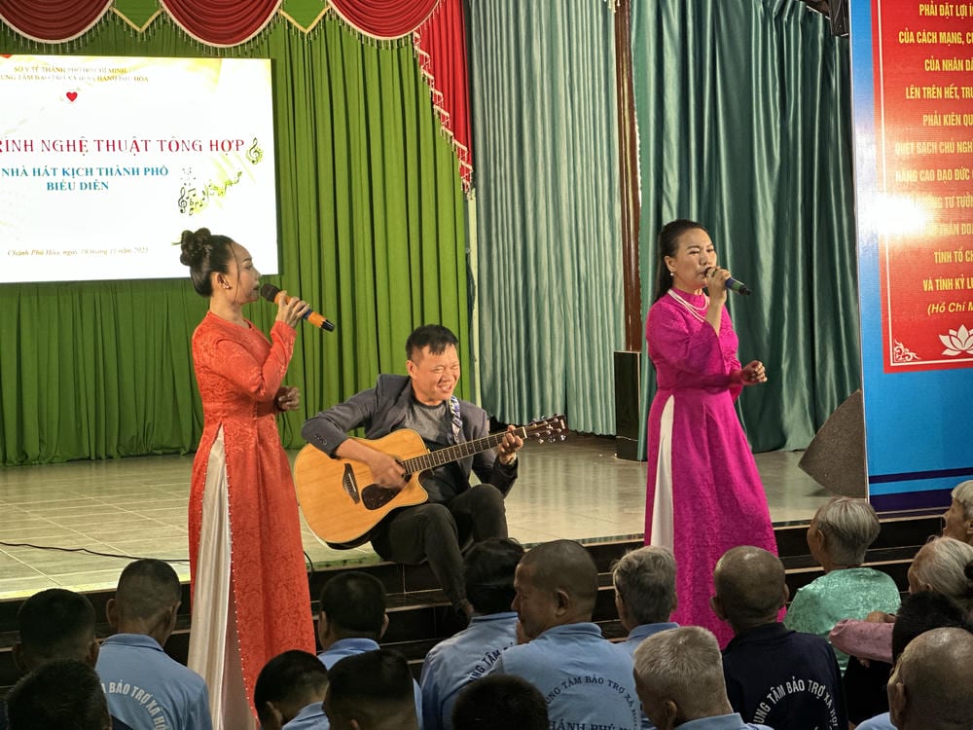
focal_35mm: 77
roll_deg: +2.1
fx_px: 2164
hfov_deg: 25.3
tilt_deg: -0.8
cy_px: 365
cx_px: 486
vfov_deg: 19.1
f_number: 2.8
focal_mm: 9
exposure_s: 1/33
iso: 200
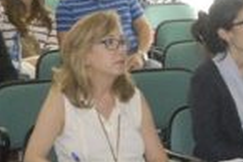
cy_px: 87
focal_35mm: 190
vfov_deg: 7.2
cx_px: -55
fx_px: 1281
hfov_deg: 10.6
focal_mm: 24
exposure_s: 1/100
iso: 1250
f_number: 5.6
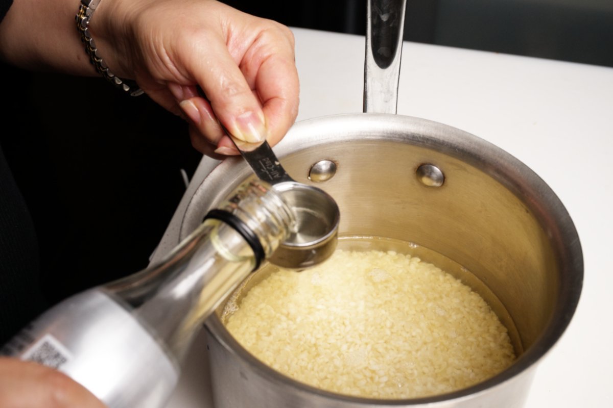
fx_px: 732
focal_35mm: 43
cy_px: 204
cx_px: 306
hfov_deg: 45.4
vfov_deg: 31.2
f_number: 9
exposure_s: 1/2000
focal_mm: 43
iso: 1000
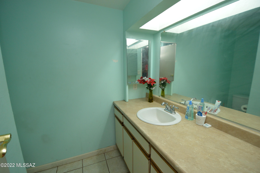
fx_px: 108
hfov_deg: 100.4
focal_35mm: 15
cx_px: 130
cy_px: 86
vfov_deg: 77.2
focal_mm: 10
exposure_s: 1/200
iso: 800
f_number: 4
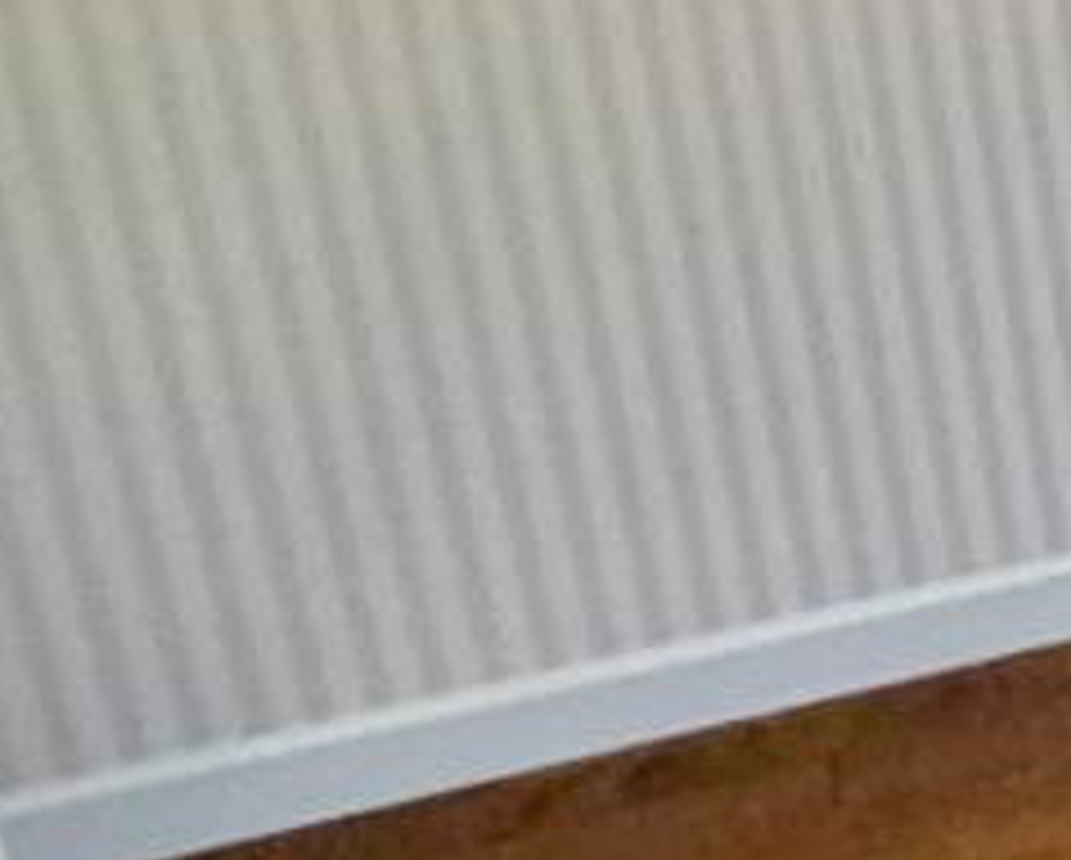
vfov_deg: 17.6
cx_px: 2732
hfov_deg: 13.7
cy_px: 47
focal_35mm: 86
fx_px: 2729
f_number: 2.2
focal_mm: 2.22
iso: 200
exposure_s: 1/120
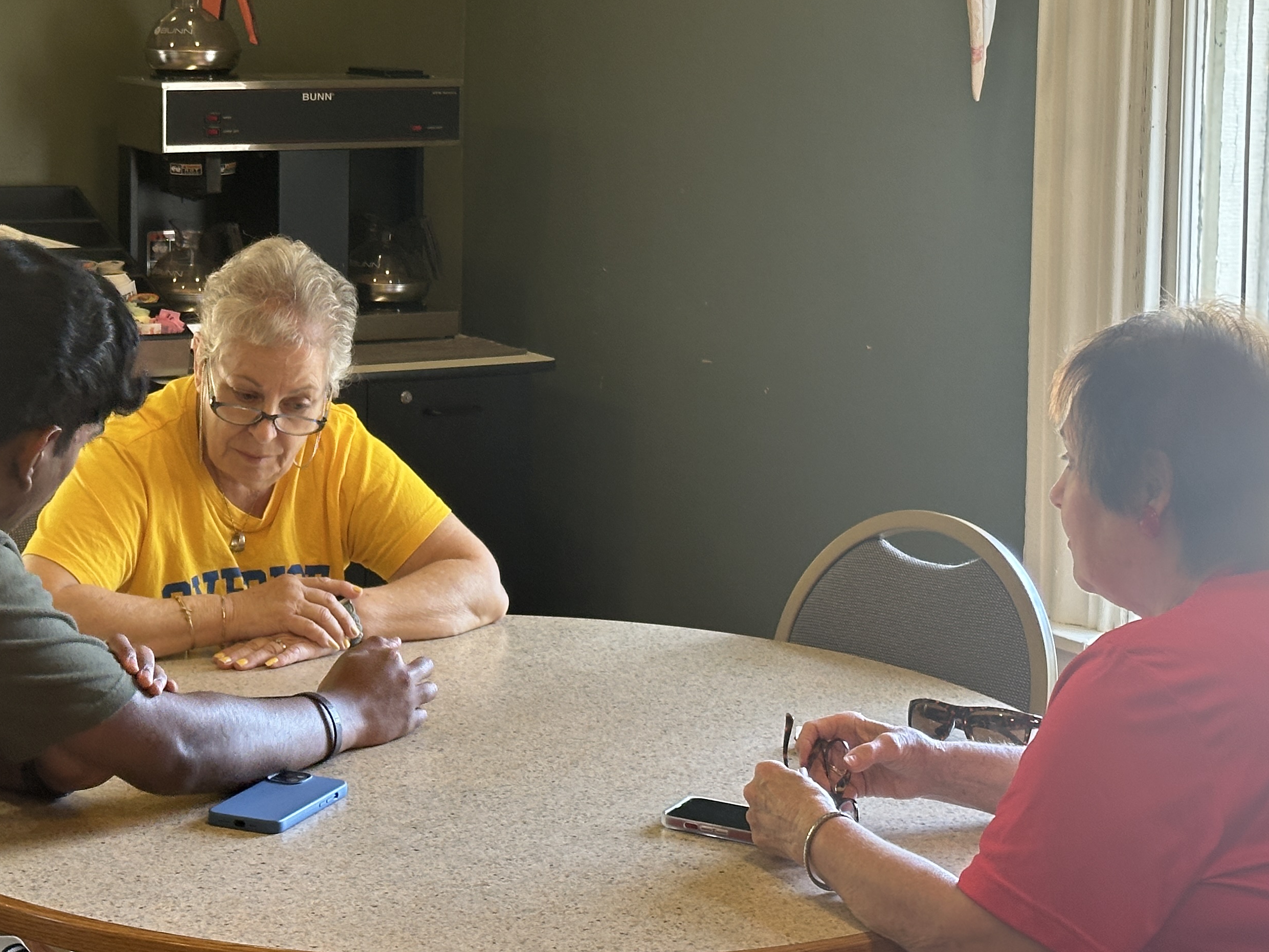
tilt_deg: -5.5
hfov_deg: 24.9
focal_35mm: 78
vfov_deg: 18.8
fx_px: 2860
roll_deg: -0.3
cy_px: 267
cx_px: 443
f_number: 1.78
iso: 200
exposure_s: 1/60
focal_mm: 6.86
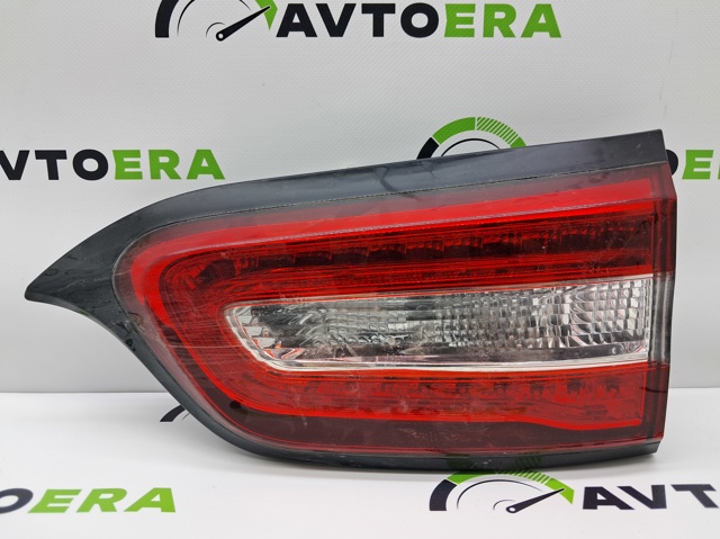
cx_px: 360
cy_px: 270
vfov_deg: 51.3
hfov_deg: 65.4
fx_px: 561
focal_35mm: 27
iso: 50
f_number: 1.8
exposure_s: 1/50
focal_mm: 4
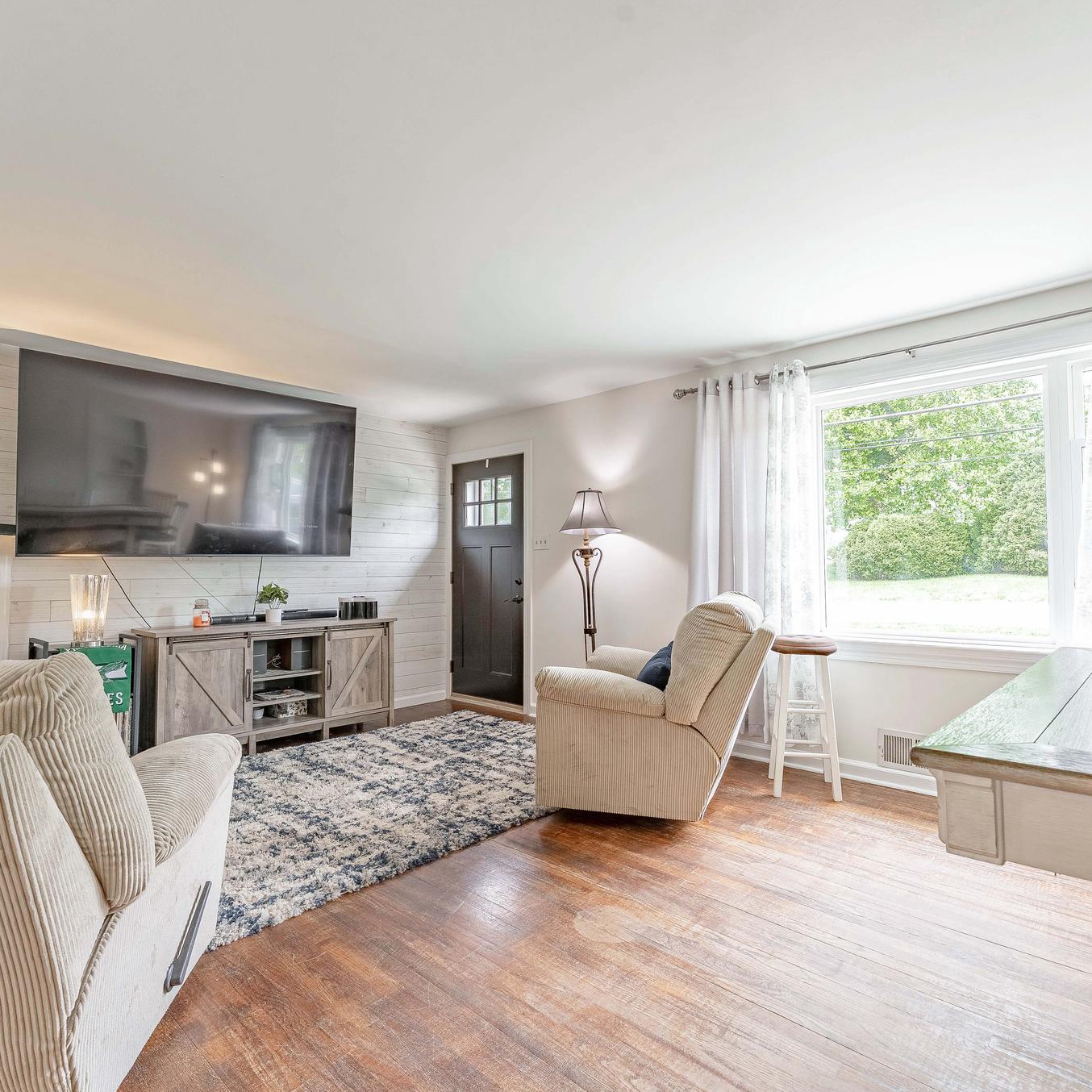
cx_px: 574
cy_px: 548
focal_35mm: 18
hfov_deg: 80.7
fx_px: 642
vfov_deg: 80.7
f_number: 8
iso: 320
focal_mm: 14
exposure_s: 1/200
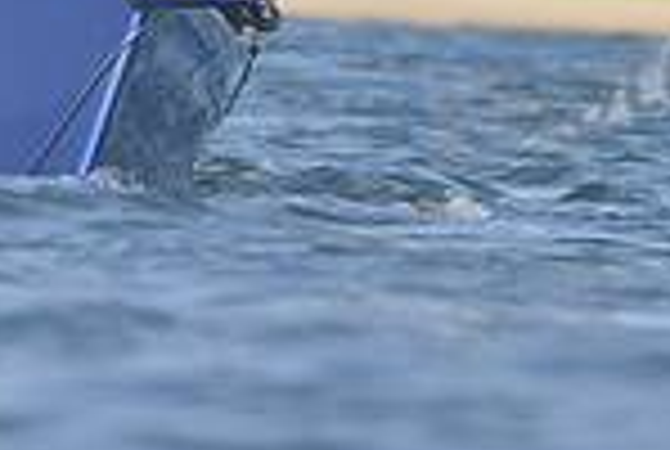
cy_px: -119
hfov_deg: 1.4
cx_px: 202
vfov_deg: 0.9
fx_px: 27525
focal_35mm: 1476
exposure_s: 1/1600
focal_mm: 380
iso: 280
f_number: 6.3
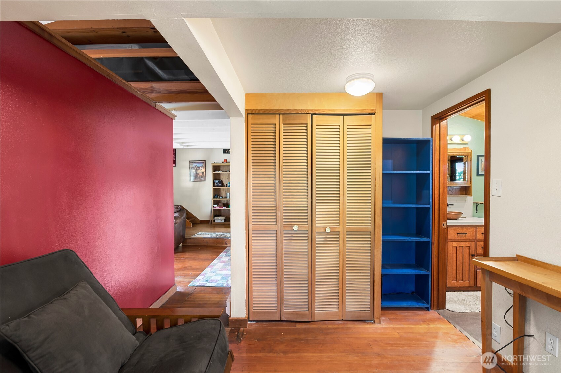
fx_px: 249
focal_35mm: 16
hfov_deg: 96.8
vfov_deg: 73.6
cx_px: 280
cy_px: 186
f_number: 8
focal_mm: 16
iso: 200
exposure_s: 1.6
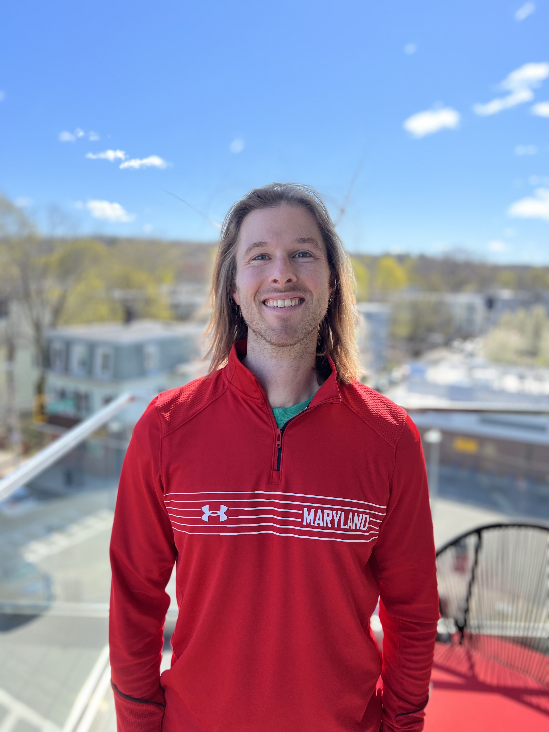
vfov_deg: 67.3
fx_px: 550
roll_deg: -0.6
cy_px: 366
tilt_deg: -9.2
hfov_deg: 53.1
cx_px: 274
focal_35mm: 26
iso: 50
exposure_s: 1/1361
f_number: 1.5
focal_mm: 5.7
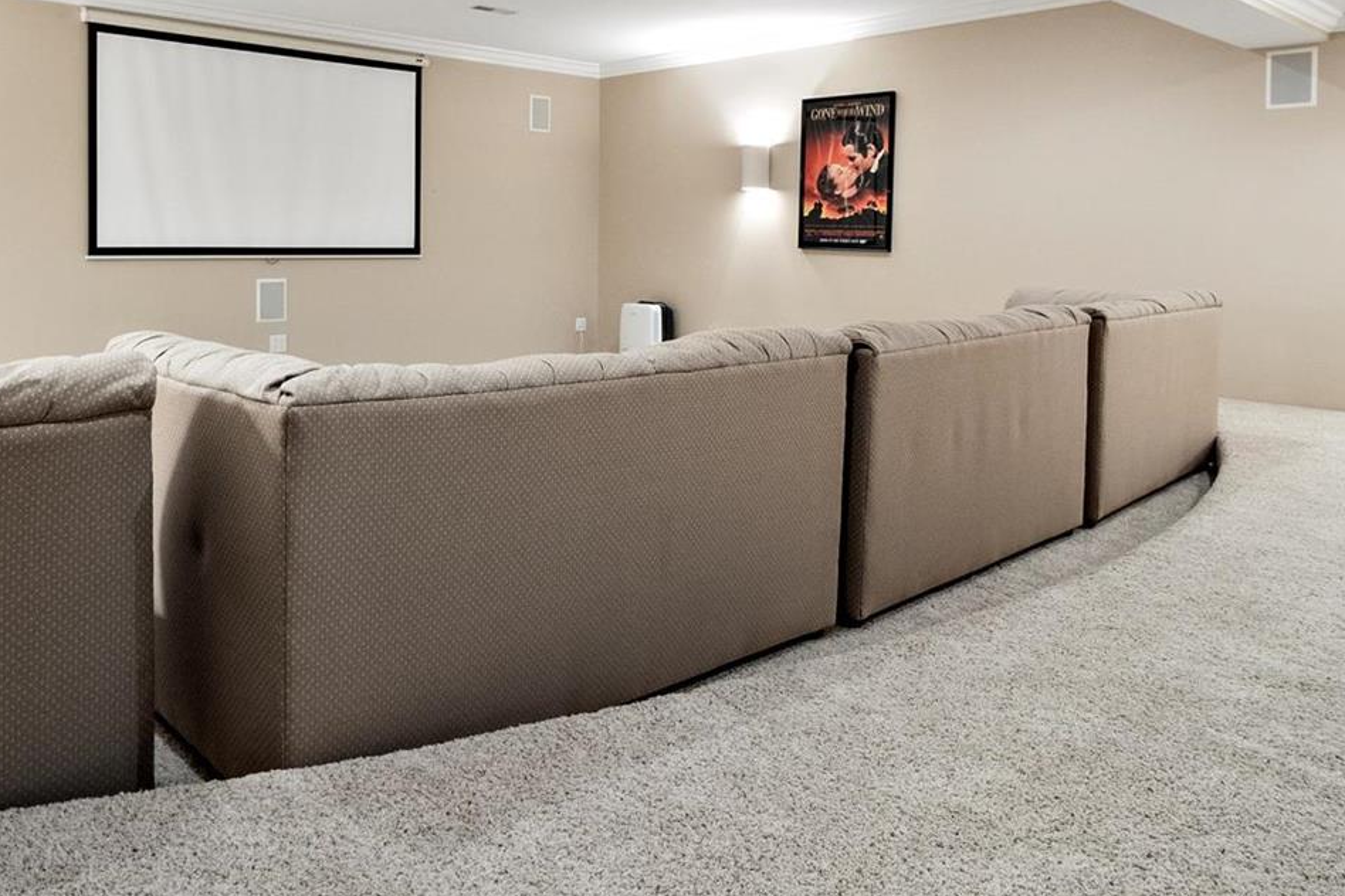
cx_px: 553
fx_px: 1009
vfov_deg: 46.6
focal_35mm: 27
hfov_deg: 66.9
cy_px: 252
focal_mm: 8
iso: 400
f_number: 8
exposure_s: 2
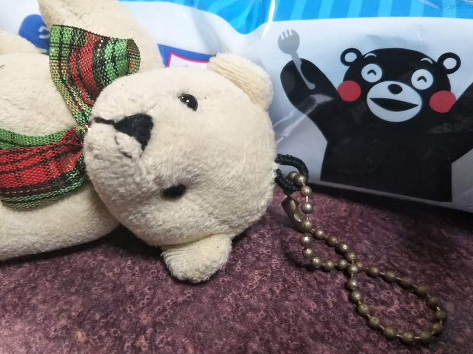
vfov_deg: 40.7
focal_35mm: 35
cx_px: 238
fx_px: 478
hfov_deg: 52.6
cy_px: 163
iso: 125
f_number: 2.2
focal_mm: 4
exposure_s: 1/30
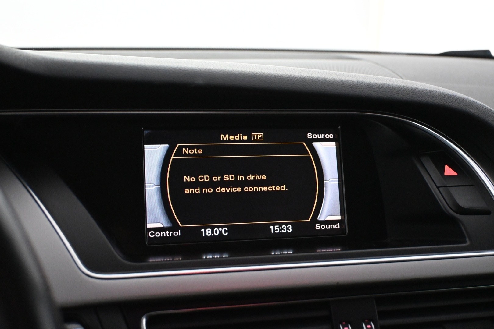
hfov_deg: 40.0
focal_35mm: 50
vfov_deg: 27.3
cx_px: 247
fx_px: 679
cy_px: 164
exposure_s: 1/60
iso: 7200
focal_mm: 33
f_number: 5
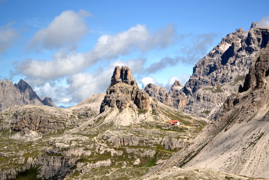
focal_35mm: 78
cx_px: 134
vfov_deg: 17.5
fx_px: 583
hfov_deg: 26.0
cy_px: 90
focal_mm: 52
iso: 100
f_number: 7.1
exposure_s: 1/200
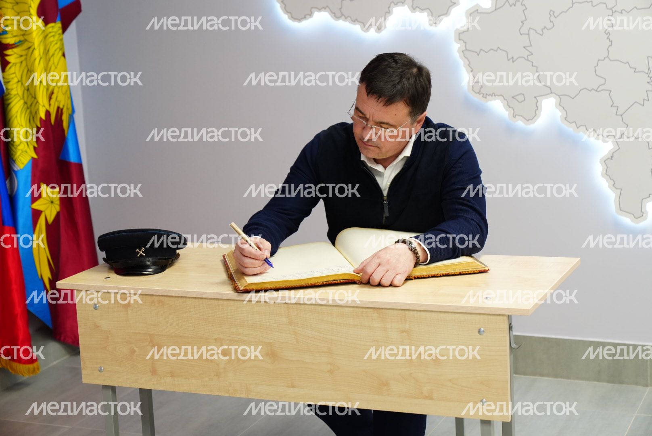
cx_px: 326
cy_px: 218
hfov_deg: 28.8
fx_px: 1269
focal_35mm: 70
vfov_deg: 19.5
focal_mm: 70
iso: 1600
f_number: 5
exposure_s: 1/100
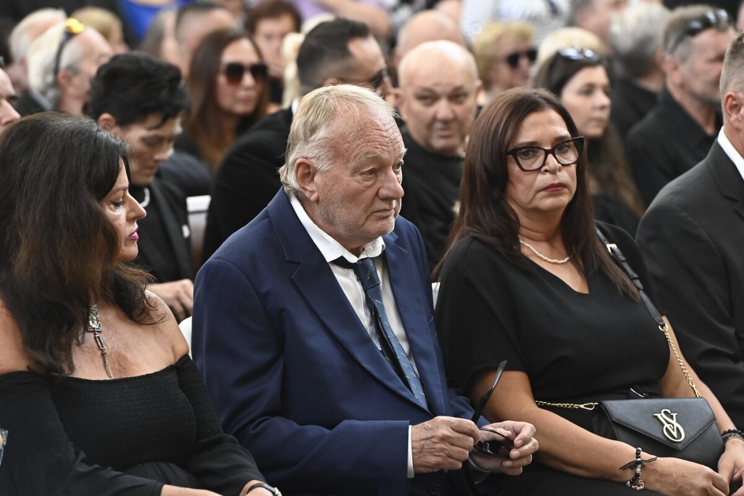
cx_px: 372
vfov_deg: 7.0
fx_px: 4030
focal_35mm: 195
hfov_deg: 10.5
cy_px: 248
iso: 6400
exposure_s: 1/160
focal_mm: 195
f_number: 5
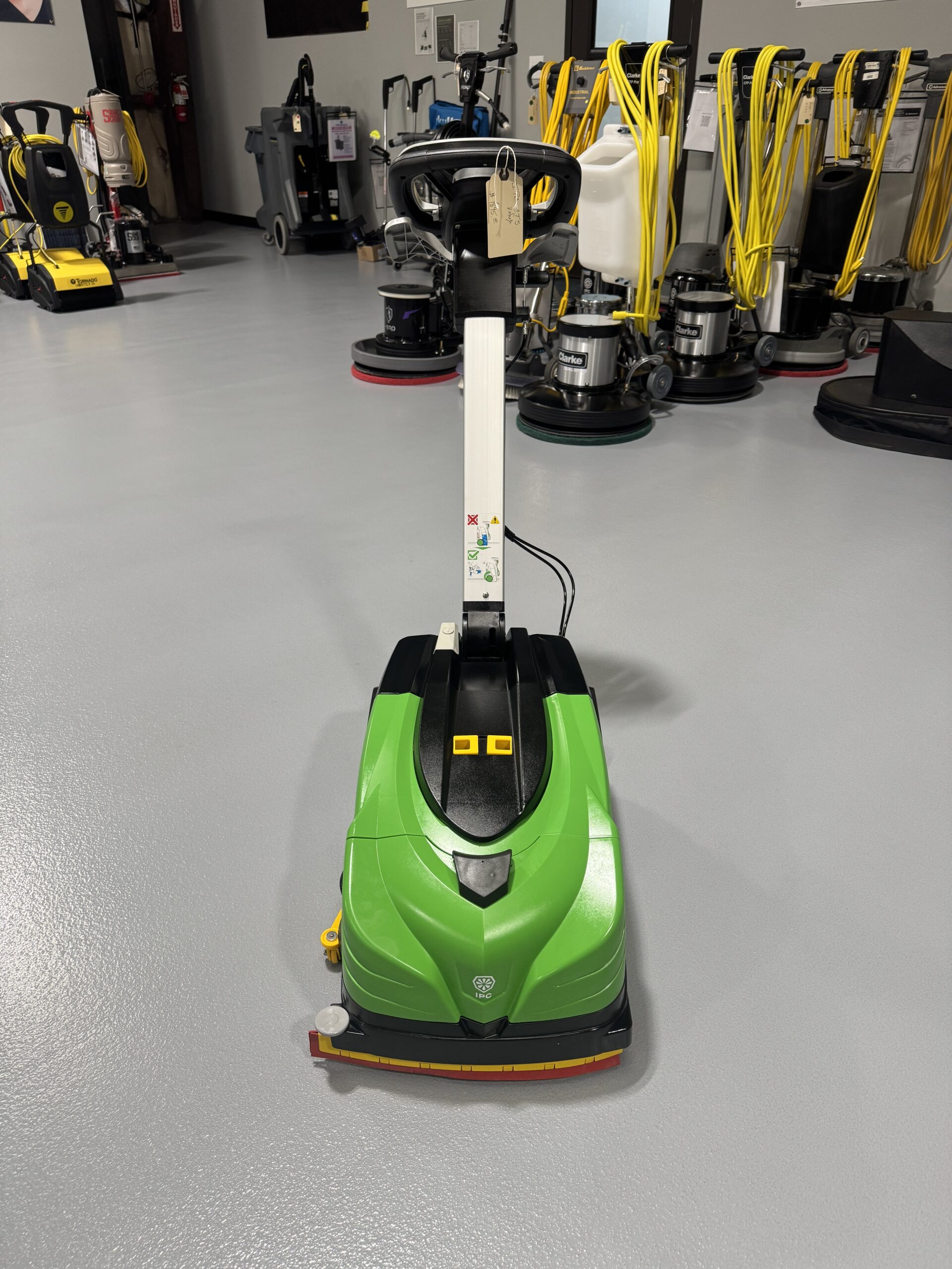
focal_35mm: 24
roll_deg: +1.4
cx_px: 476
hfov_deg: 56.8
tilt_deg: -30.7
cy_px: 634
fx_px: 880
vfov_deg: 71.6
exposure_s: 1/120
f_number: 1.78
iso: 125
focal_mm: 6.76
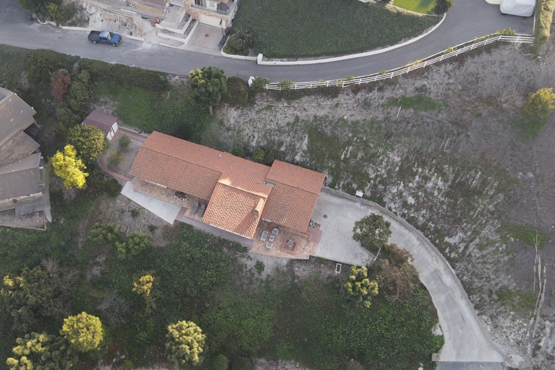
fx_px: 462
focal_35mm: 30
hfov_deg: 61.9
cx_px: 261
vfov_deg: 43.6
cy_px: 201
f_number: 2.8
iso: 200
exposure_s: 1/12.5
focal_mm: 4.5
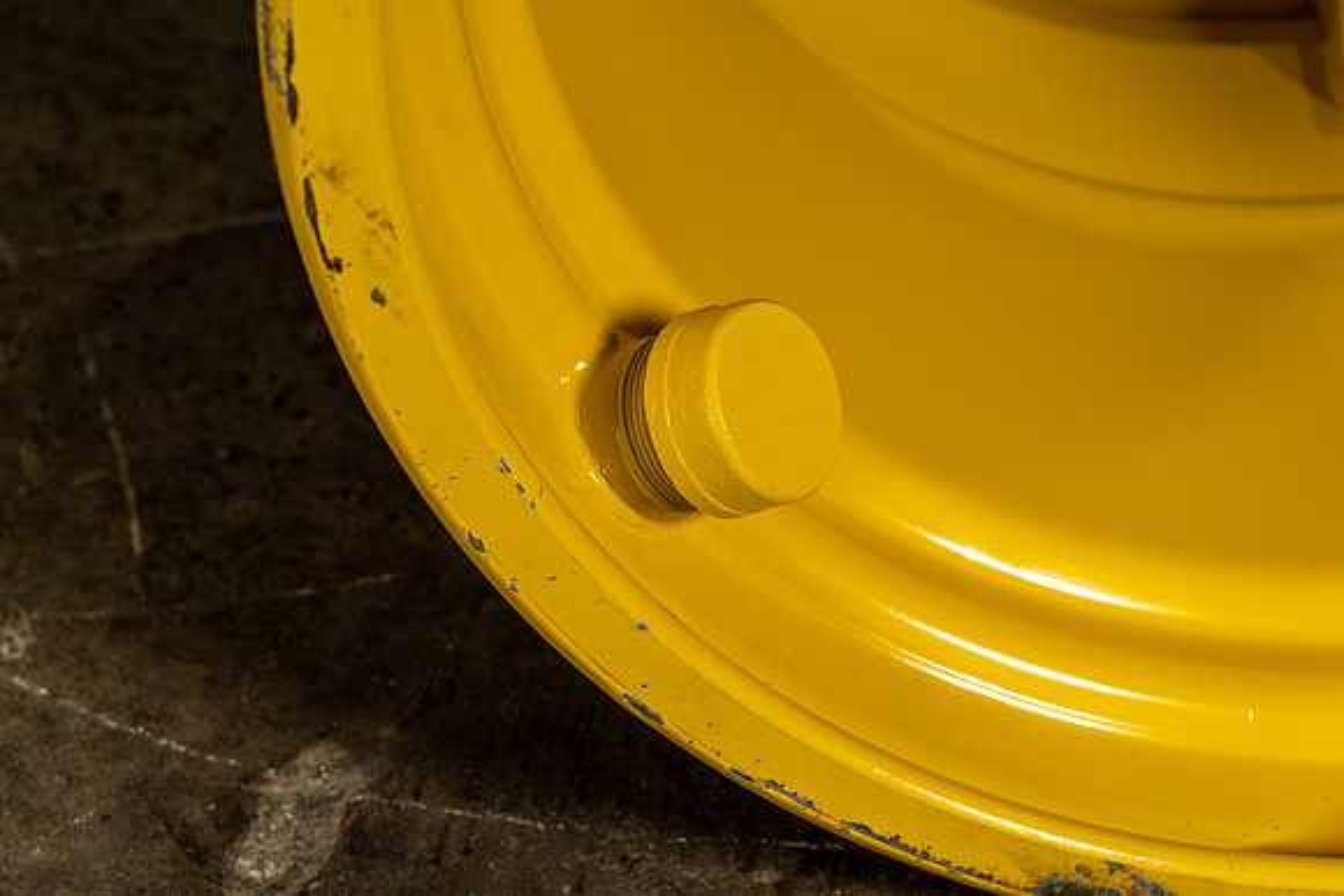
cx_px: 672
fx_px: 3883
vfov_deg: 13.2
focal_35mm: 104
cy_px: 448
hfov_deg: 19.6
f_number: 5.6
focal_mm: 104
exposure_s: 1/100
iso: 500
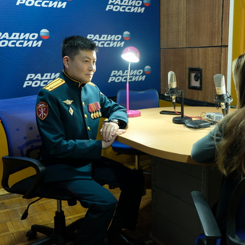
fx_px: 328
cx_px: 151
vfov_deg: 40.9
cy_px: 122
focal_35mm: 41
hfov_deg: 40.7
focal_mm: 21.4
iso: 1000
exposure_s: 1/38
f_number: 3.2
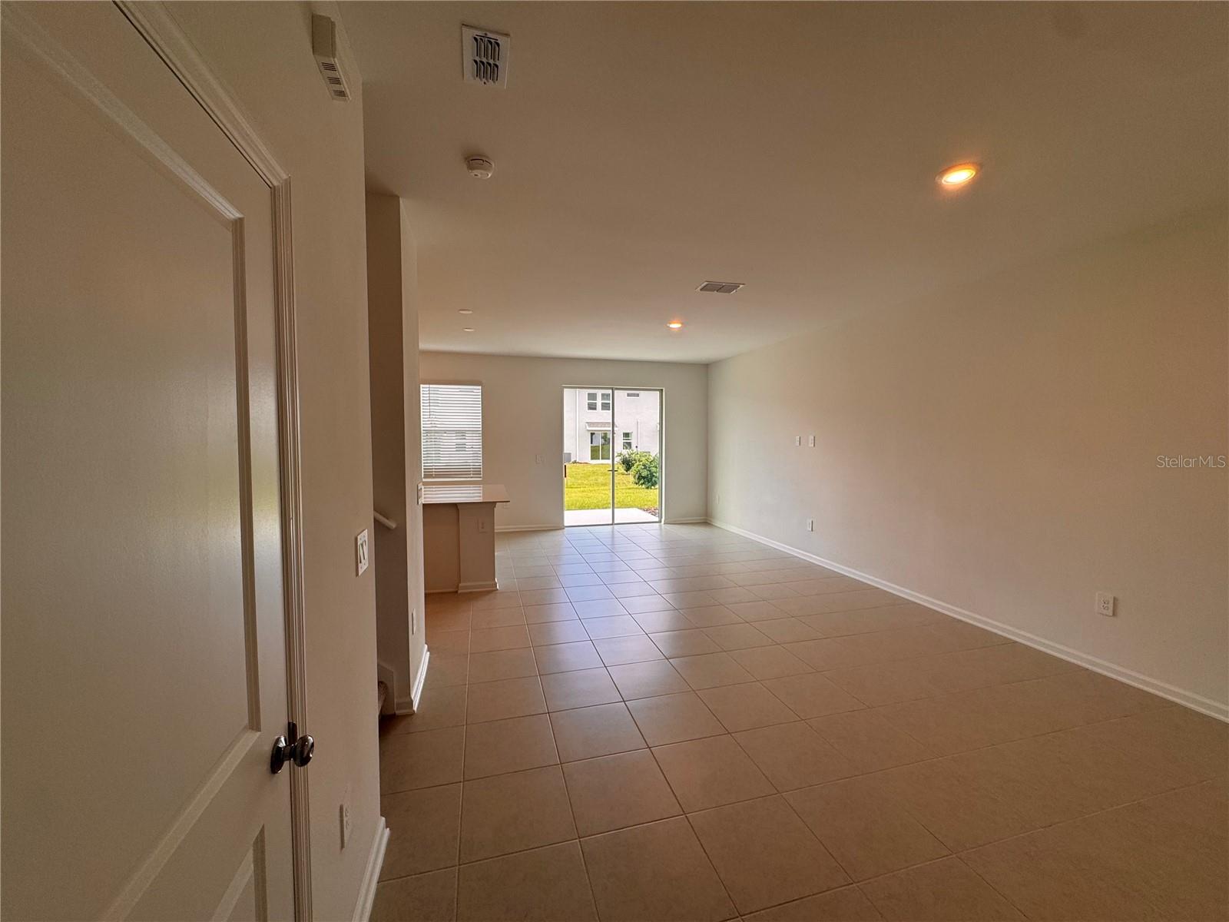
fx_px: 497
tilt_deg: -2.4
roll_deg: +0.5
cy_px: 461
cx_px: 614
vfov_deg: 85.7
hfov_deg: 102.1
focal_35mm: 14
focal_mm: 2.22
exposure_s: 1/125
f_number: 2.2
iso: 40
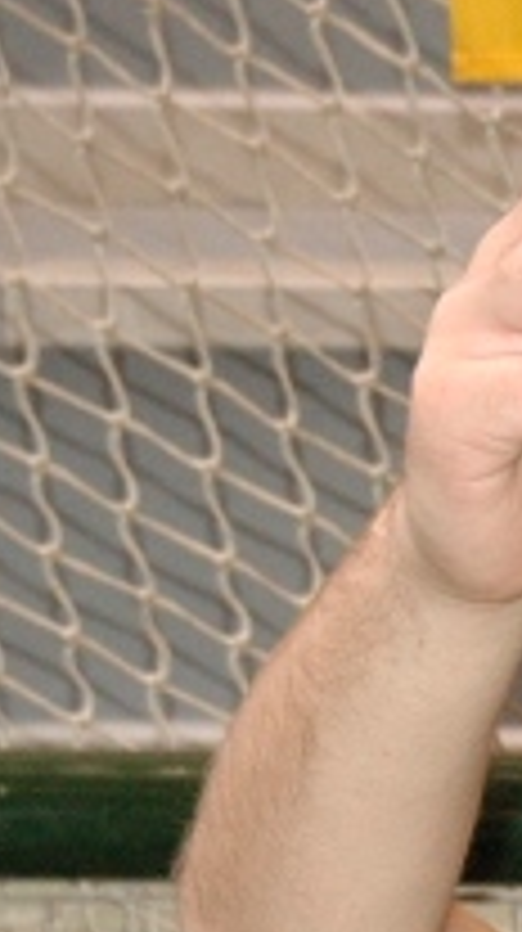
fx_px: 7675
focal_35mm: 311
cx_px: 1494
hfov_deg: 3.8
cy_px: 1414
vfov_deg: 6.8
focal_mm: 40
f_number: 5.6
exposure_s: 1/60
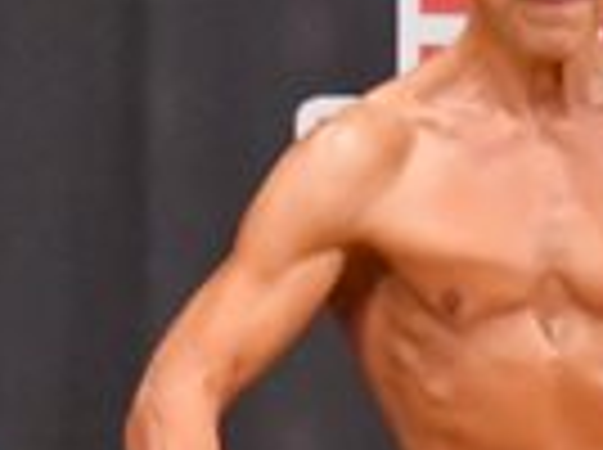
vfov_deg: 1.0
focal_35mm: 1504
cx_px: 182
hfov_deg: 1.3
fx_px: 26152
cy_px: 724
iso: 12800
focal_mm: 180
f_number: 5.6
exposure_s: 1/400
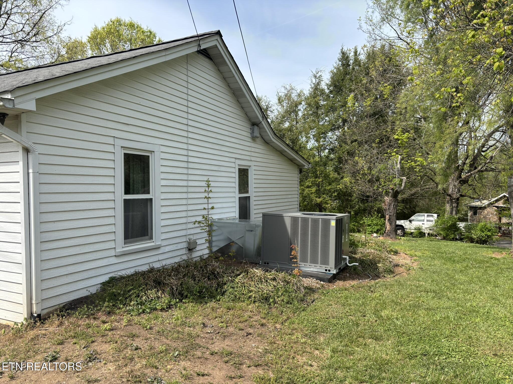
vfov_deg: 53.1
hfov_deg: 67.3
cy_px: 192
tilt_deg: +0.1
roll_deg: -0.7
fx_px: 385
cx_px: 256
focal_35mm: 26
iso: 50
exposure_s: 1/1642
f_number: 1.6
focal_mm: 5.96
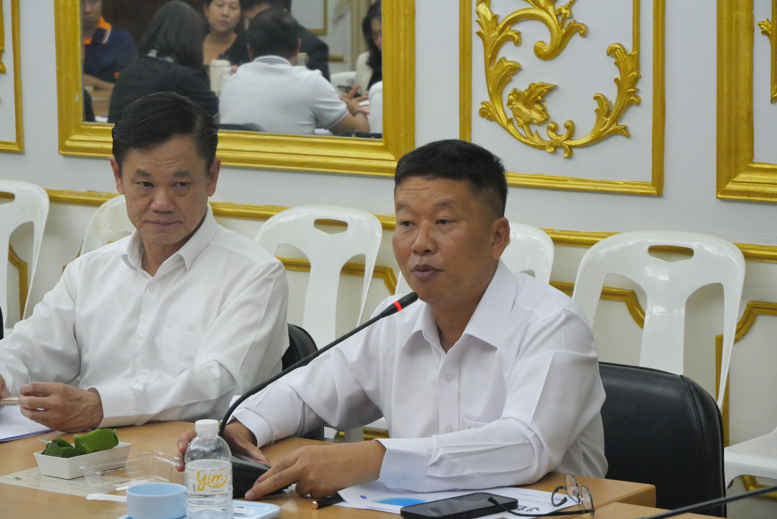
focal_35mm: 124
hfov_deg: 16.5
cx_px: 388
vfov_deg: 11.1
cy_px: 260
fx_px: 2678
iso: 3200
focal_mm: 60
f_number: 5.6
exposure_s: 1/60
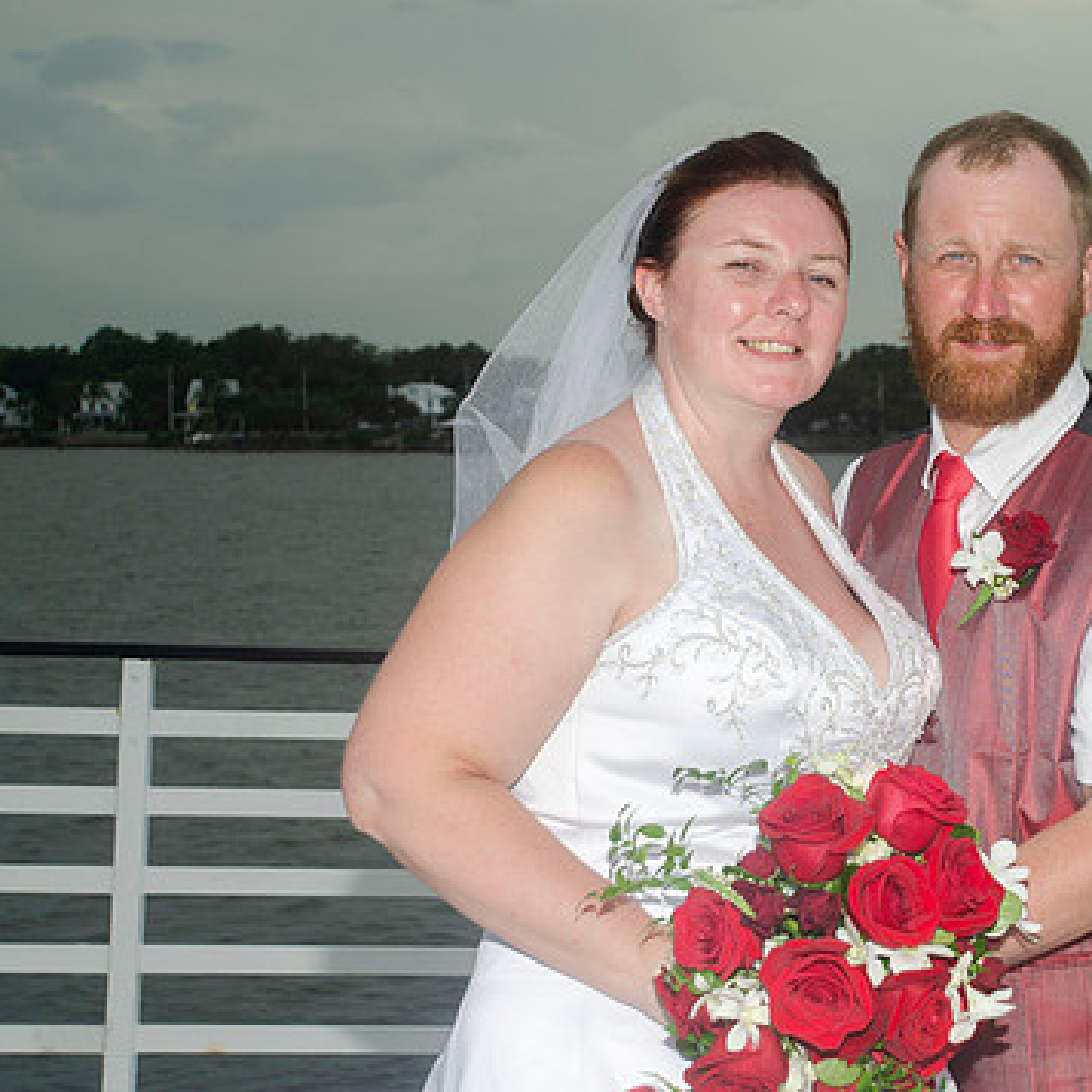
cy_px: 581
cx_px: 835
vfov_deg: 20.2
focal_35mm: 86
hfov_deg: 20.0
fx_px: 3069
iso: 100
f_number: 7.1
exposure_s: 1/250
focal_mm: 40
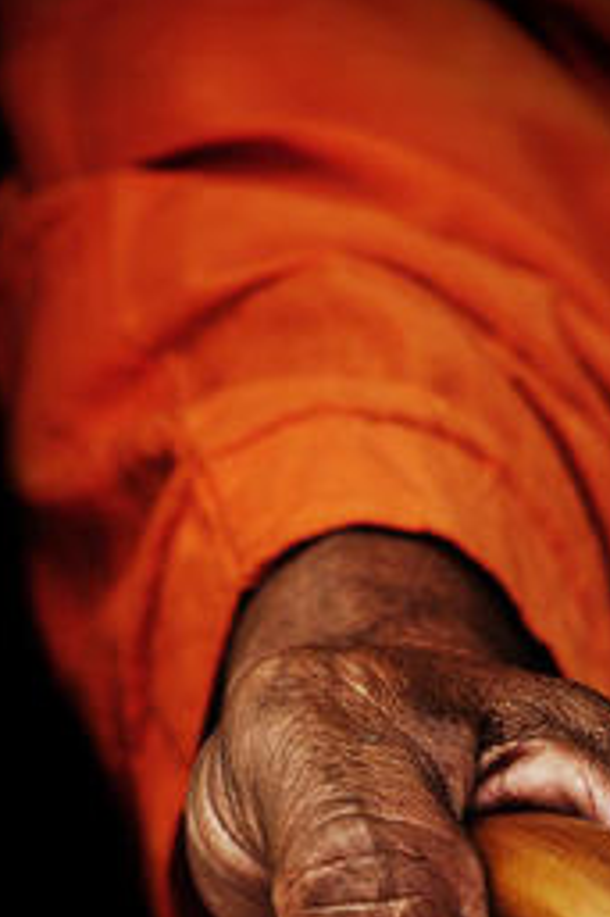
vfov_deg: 5.1
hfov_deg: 3.4
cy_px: 803
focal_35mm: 406
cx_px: 457
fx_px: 10332
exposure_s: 1/320
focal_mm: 190
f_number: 11
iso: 640
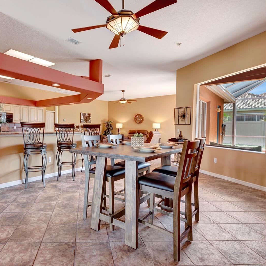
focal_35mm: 21
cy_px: 132
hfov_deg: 70.4
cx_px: 92
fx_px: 183
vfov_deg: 72.1
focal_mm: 16
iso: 100
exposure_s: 1/1.25
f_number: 9
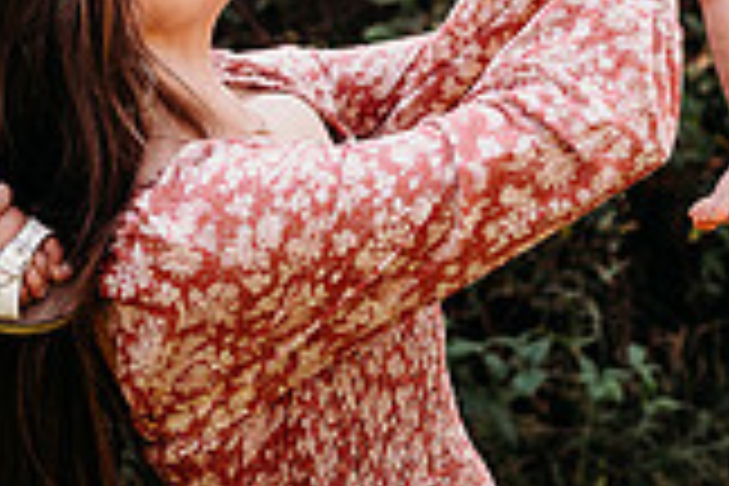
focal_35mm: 86
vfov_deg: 14.4
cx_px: 243
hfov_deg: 23.5
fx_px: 1741
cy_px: -331
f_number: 2.2
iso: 100
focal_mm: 24
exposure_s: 1/320
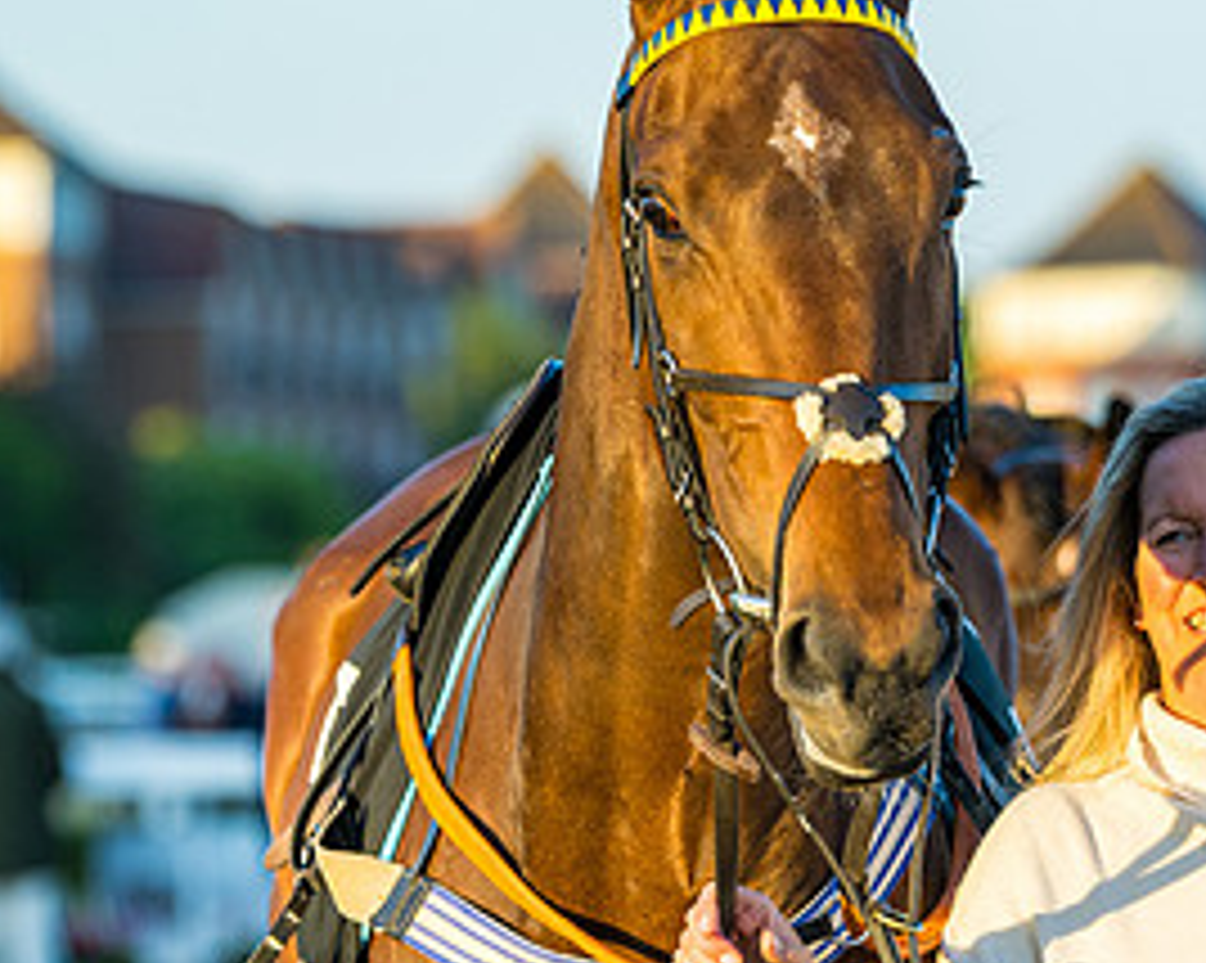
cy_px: 665
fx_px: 14481
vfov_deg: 3.8
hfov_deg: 4.8
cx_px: 1125
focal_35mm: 406
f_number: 4
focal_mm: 150
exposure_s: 1/640
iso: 400
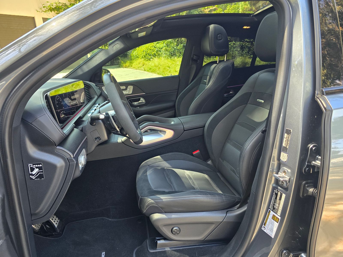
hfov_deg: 73.9
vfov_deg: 58.9
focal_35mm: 23
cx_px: 172
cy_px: 128
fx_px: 228
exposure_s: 1/180
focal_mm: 6.3
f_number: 1.7
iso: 200
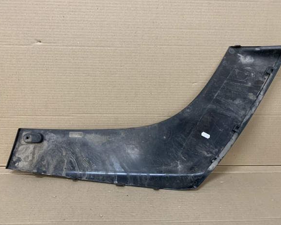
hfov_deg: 62.2
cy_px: 116
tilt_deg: -15.7
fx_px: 233
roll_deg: -0.9
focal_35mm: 28
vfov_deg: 51.5
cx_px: 148
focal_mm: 4.25
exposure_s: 1/33
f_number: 1.8
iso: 250
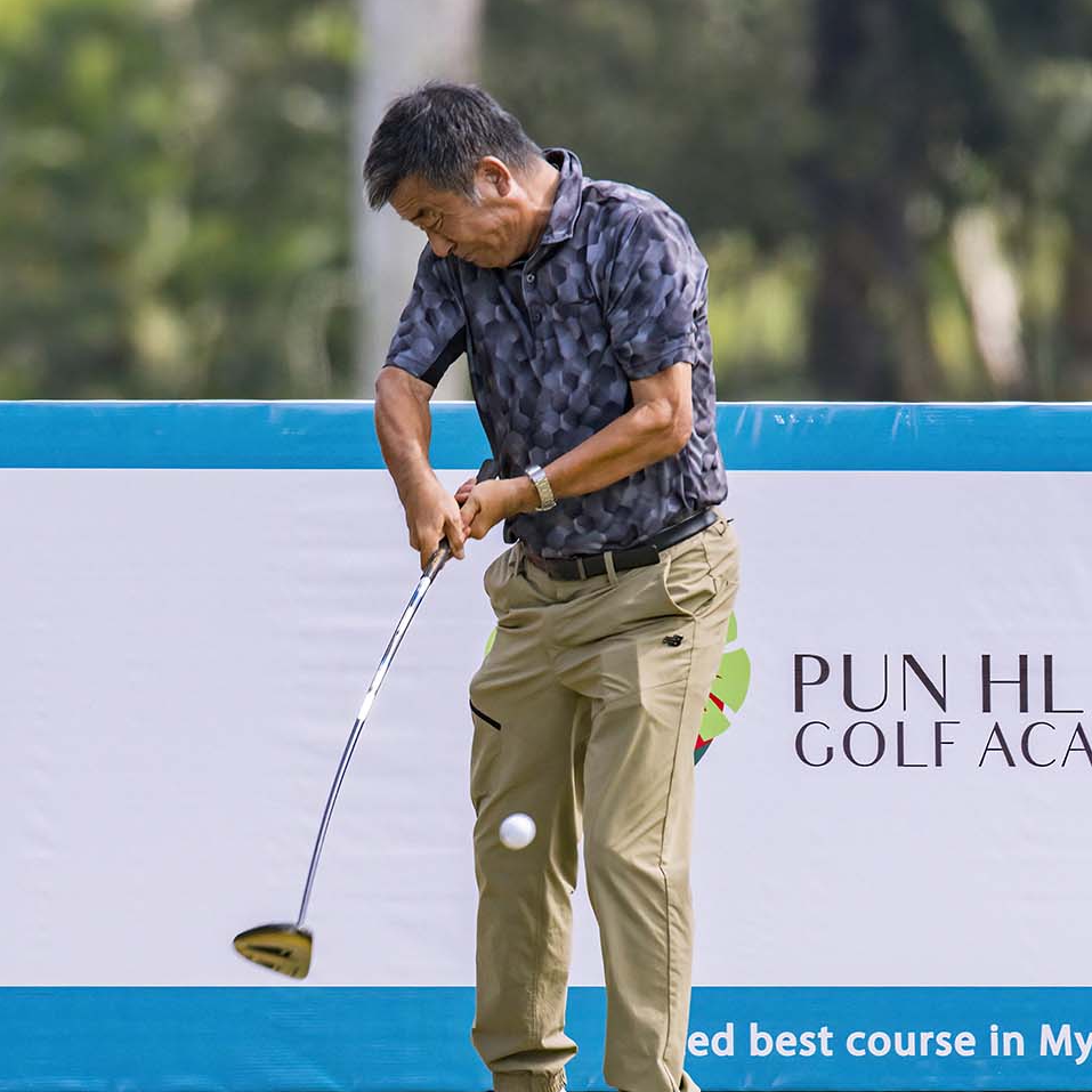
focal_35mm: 831
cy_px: 544
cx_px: 545
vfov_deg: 2.1
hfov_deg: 2.1
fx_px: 29659
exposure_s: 1/2000
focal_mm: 650
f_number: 8
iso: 2000
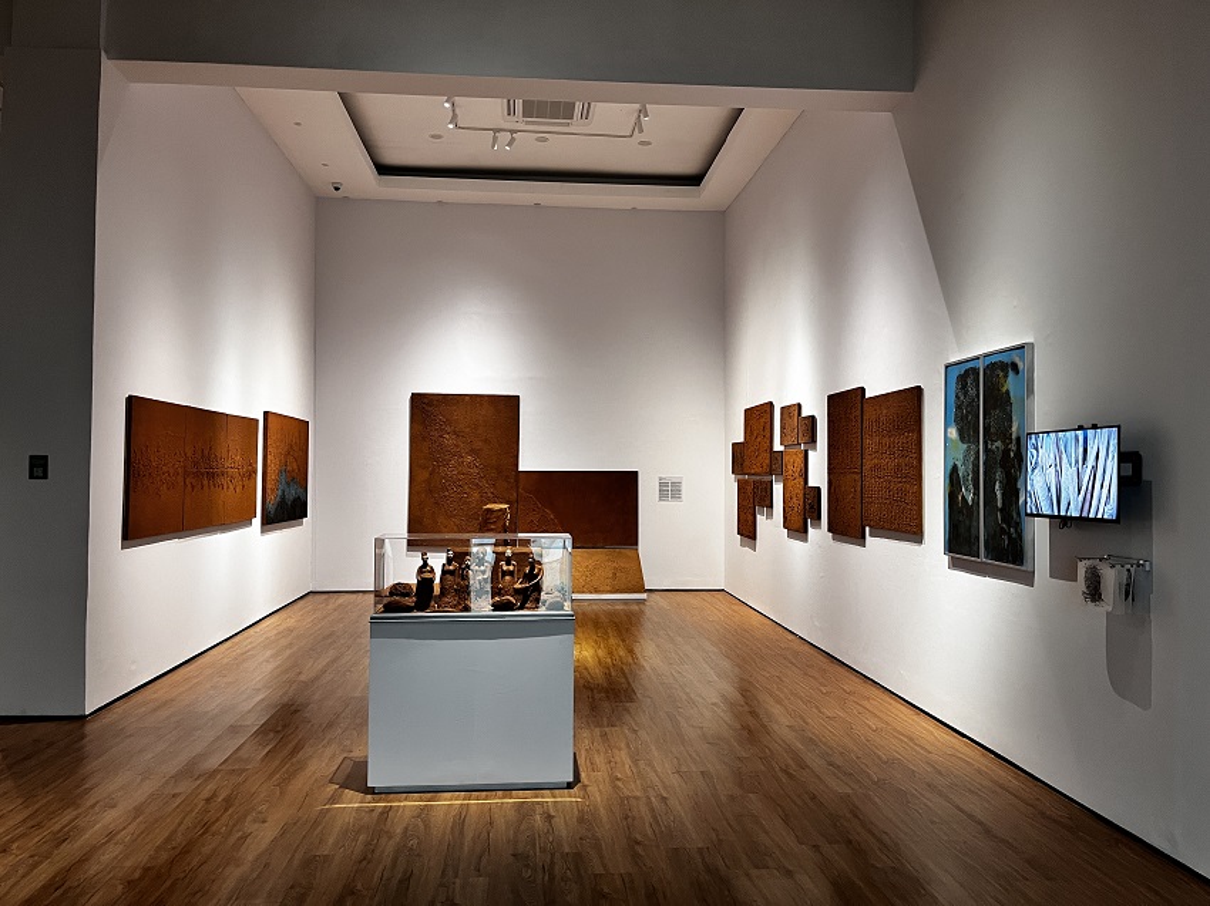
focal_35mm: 26
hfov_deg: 67.3
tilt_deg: +0.8
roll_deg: -0.3
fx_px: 909
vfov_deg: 53.0
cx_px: 605
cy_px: 453
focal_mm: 5.1
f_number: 1.6
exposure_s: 1/50
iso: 250
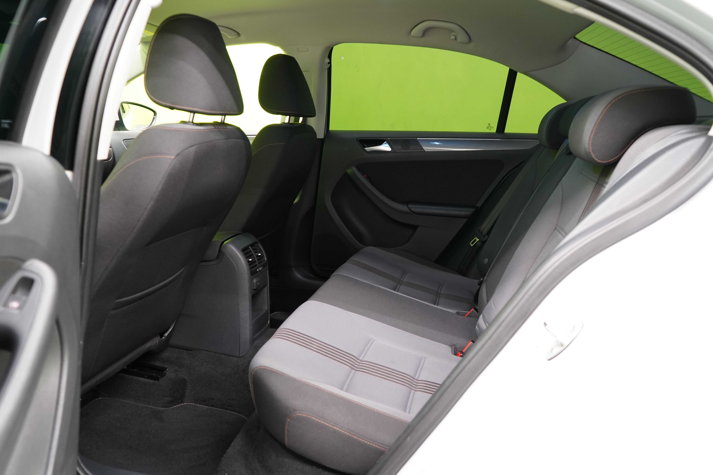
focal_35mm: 29
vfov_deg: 45.0
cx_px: 356
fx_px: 574
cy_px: 238
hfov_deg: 63.7
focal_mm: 29
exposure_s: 1/20
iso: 2500
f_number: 5
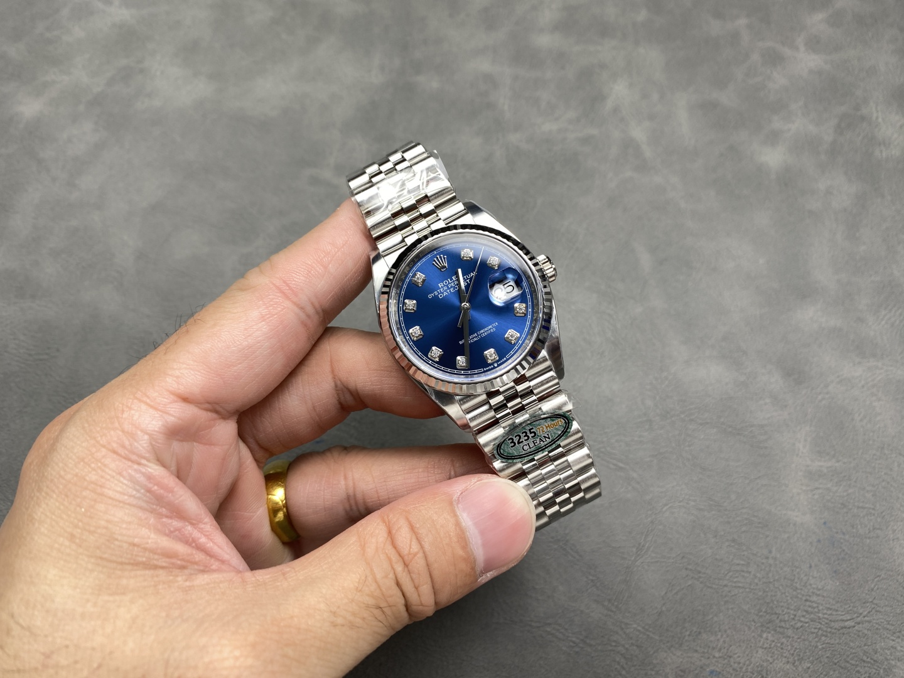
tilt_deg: -67.0
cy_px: 339
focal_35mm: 25
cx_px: 452
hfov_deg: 69.4
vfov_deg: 54.9
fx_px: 653
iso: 32
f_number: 1.8
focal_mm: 4.25
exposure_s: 1/100
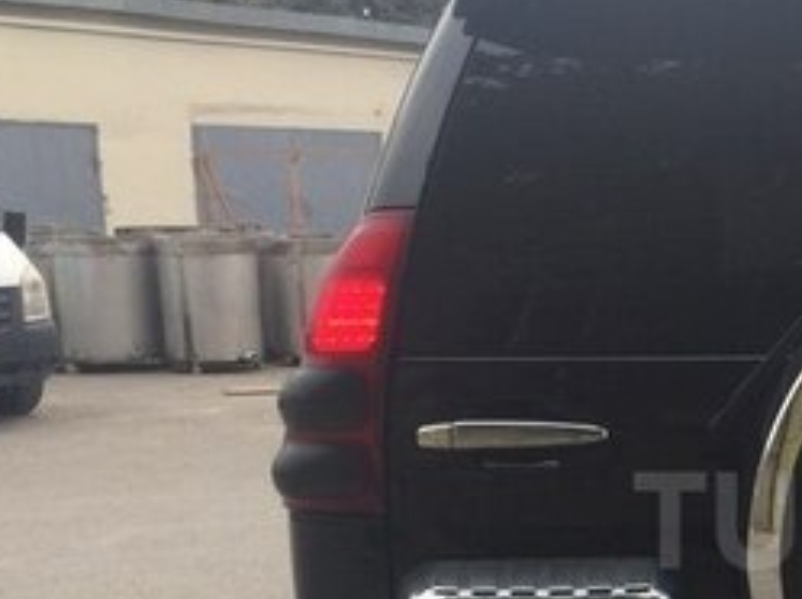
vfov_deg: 18.8
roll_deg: +1.0
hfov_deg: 23.2
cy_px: 520
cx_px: 963
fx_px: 1781
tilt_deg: -11.2
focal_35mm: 77
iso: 32
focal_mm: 4.15
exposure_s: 1/547
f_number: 2.2
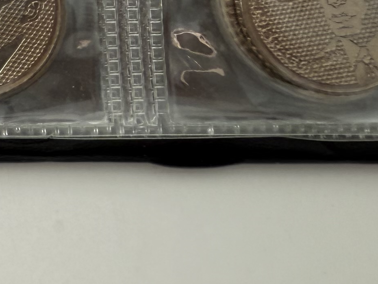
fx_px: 1136
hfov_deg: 16.7
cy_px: -290
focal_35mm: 104
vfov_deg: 12.5
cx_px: -232
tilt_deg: -77.2
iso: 40
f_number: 2.2
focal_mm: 2.22
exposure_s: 1/252
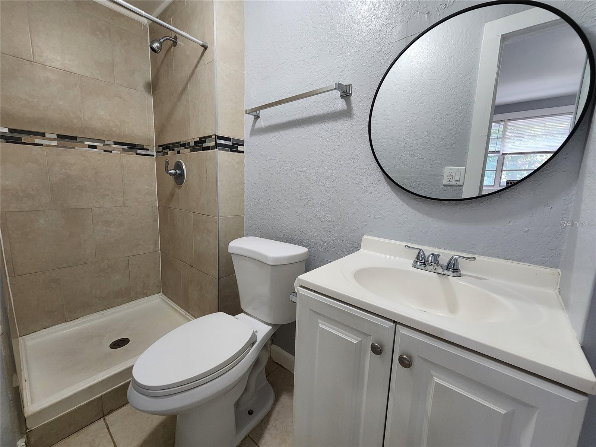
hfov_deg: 106.2
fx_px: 224
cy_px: 224
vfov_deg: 89.9
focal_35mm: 13
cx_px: 298
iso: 320
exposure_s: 1/60
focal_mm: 2.2
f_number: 2.2
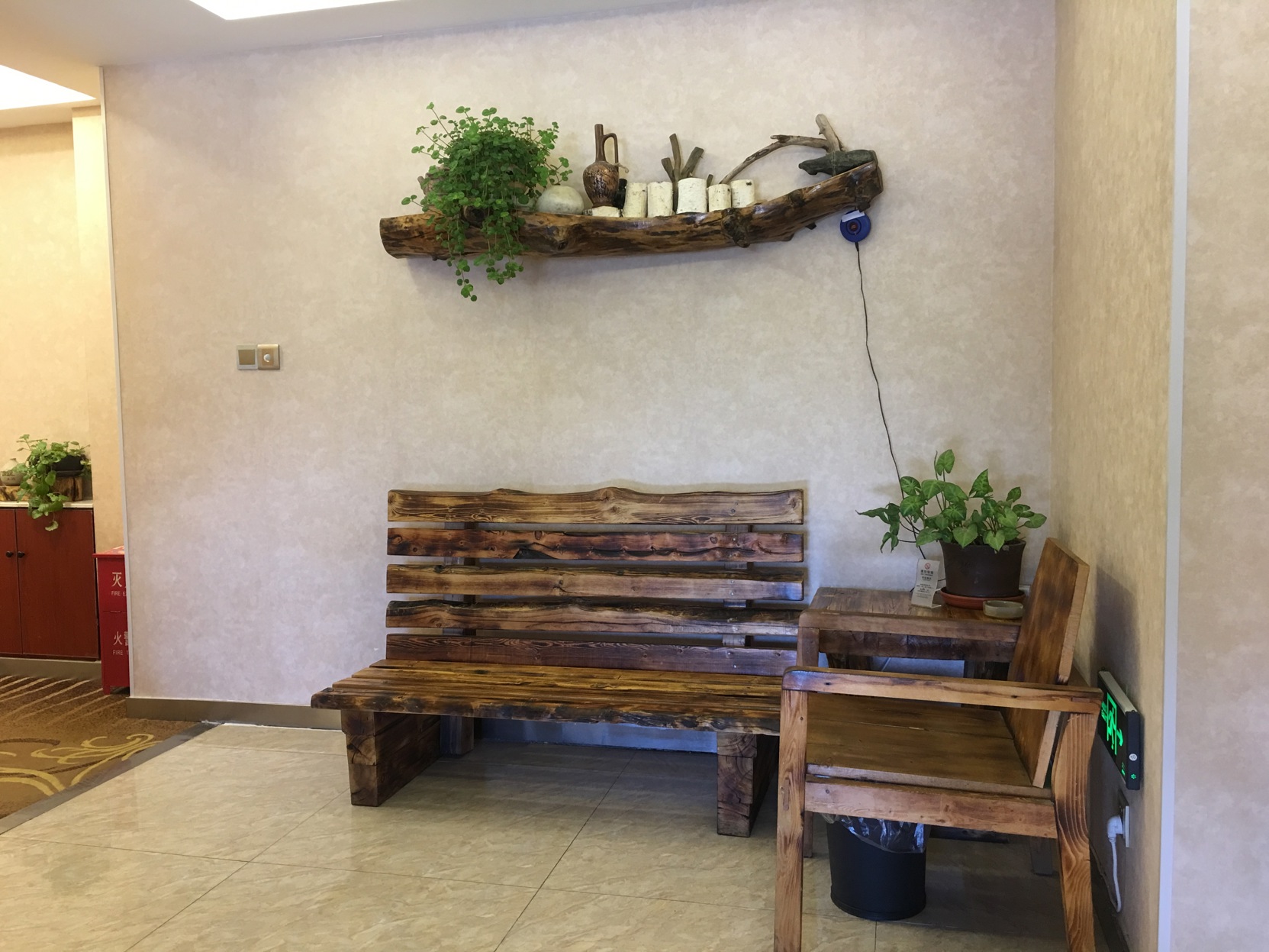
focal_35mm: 29
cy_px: 476
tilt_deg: -4.1
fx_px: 1063
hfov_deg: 61.7
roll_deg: +1.4
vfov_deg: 48.2
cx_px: 634
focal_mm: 4.15
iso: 50
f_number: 2.2
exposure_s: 1/17
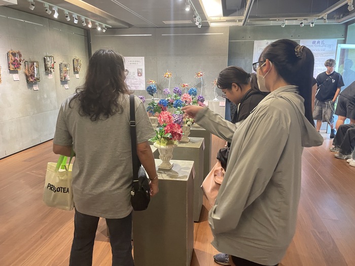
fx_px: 267
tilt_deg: -15.3
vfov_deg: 53.1
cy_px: 133
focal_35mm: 26
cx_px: 178
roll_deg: +0.8
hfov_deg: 67.3
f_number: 1.6
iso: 320
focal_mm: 4.2
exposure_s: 1/60
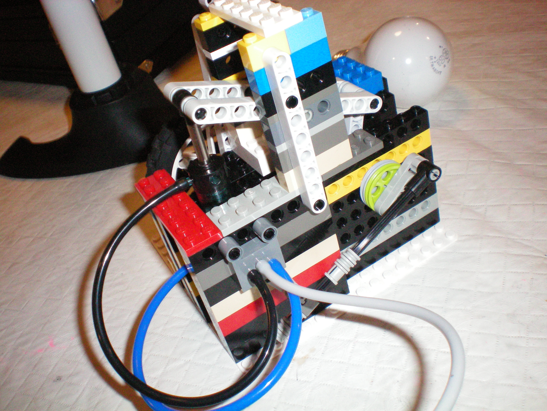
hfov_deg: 49.0
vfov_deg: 37.7
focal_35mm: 38
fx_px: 600
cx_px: 274
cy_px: 206
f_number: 4.6
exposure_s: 1/60
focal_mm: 6.3
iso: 400
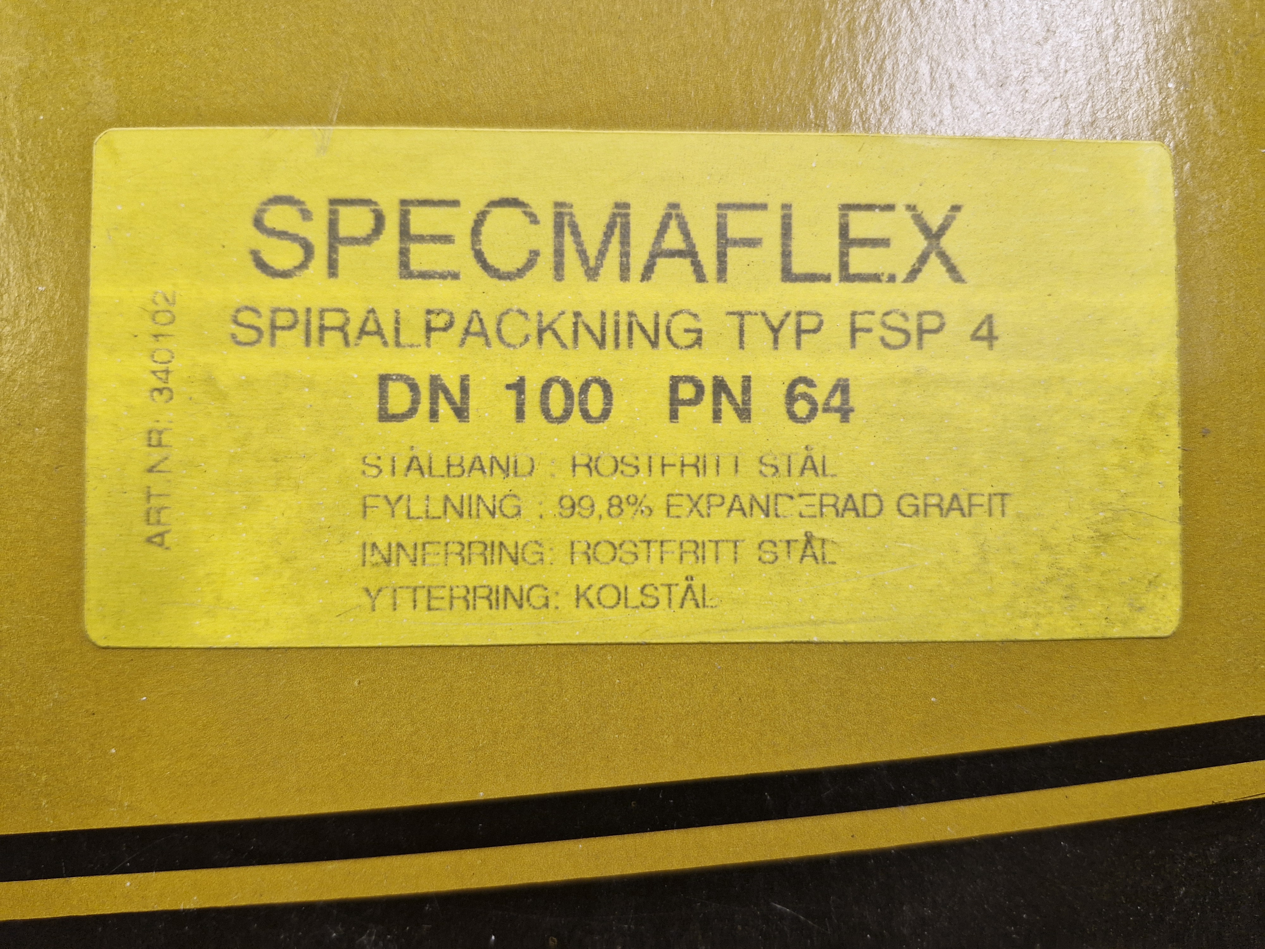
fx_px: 841
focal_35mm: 23
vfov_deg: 58.9
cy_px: 474
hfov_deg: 73.9
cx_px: 632
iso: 250
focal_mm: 5.54
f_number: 1.8
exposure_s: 1/100
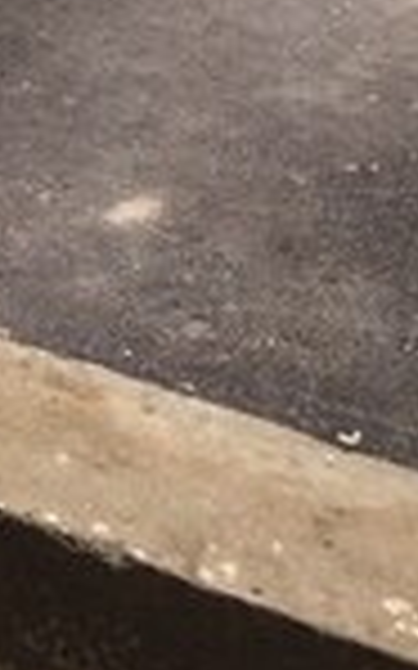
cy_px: -324
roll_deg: +3.4
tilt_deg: -11.0
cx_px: -355
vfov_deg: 18.2
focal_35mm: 102
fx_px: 1861
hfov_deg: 11.8
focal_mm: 4.15
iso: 64
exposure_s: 1/33
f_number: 2.2
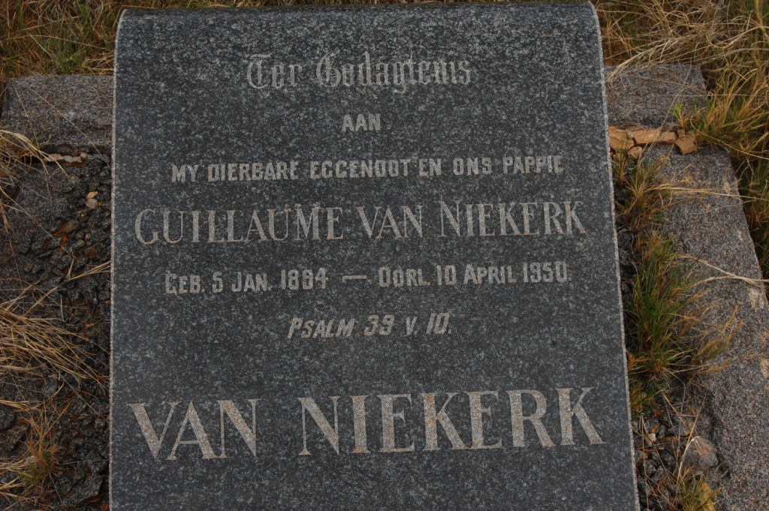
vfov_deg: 23.7
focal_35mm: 57
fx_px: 1217
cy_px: 256
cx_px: 384
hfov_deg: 35.1
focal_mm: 38
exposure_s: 1/50
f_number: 14
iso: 200
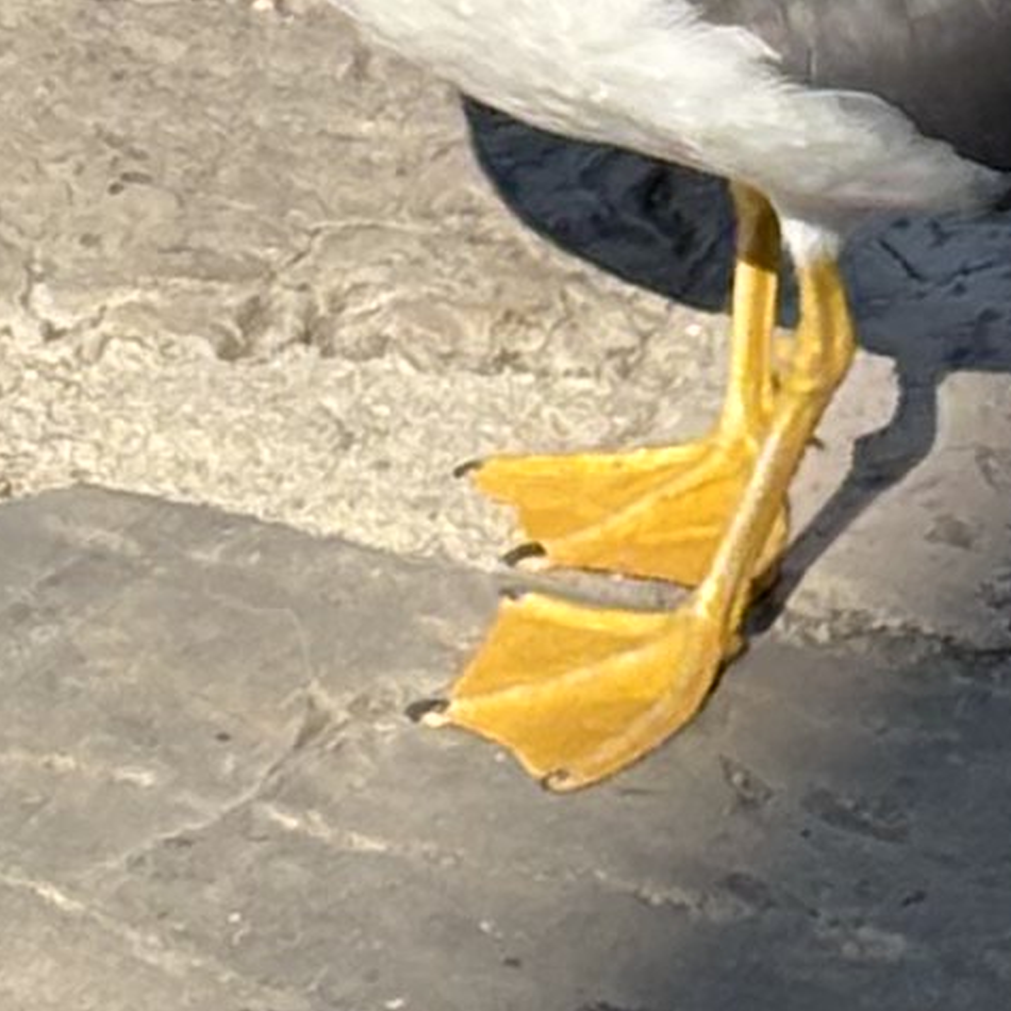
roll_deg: -2.6
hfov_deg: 4.5
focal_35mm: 390
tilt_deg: -32.8
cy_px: 268
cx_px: 651
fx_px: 12887
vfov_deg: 4.5
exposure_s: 1/2342
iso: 32
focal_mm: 5.96
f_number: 1.6
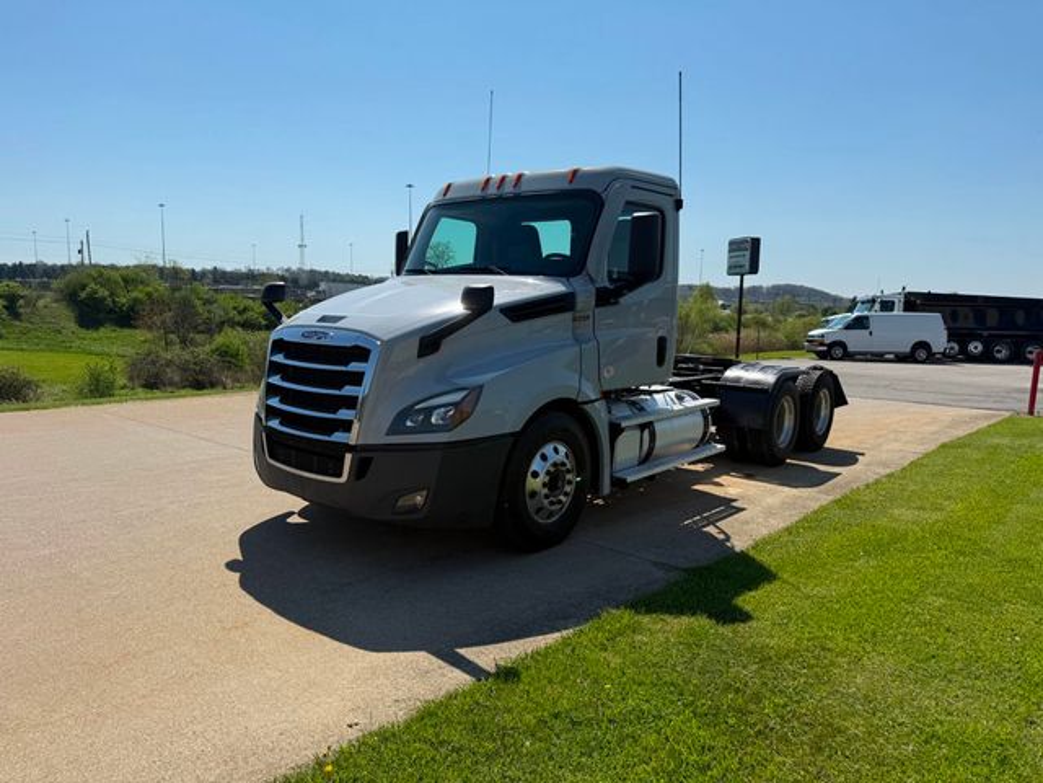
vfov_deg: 56.8
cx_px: 522
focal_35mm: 24
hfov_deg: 71.6
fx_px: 723
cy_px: 392
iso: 80
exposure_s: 1/6711
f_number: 1.78
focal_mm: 6.76
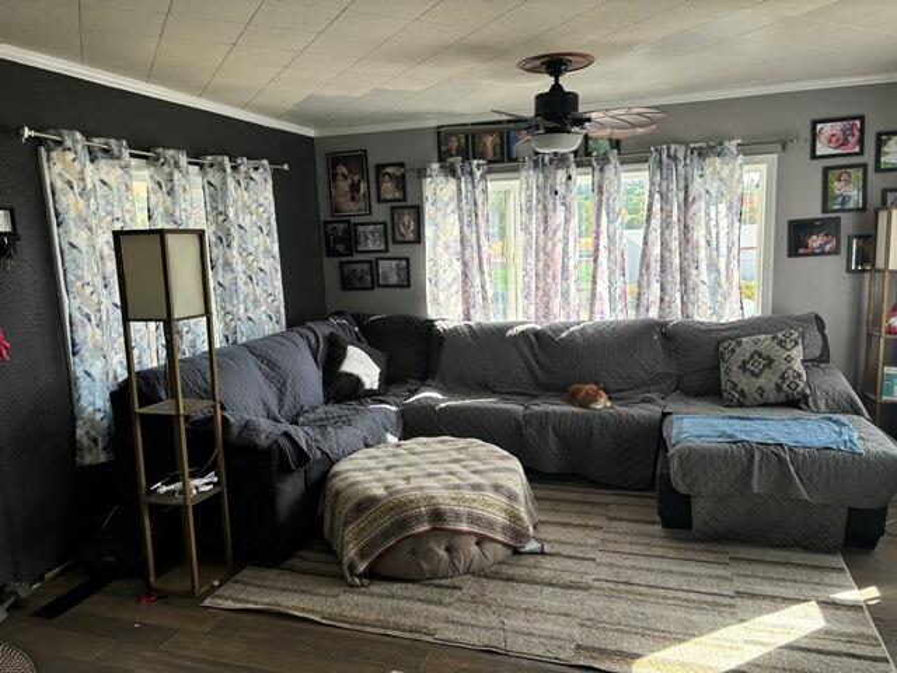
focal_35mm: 26
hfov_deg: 67.3
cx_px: 448
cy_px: 336
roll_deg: +2.3
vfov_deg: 53.1
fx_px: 674
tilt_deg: -9.2
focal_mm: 5.96
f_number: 1.6
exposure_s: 1/169
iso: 50
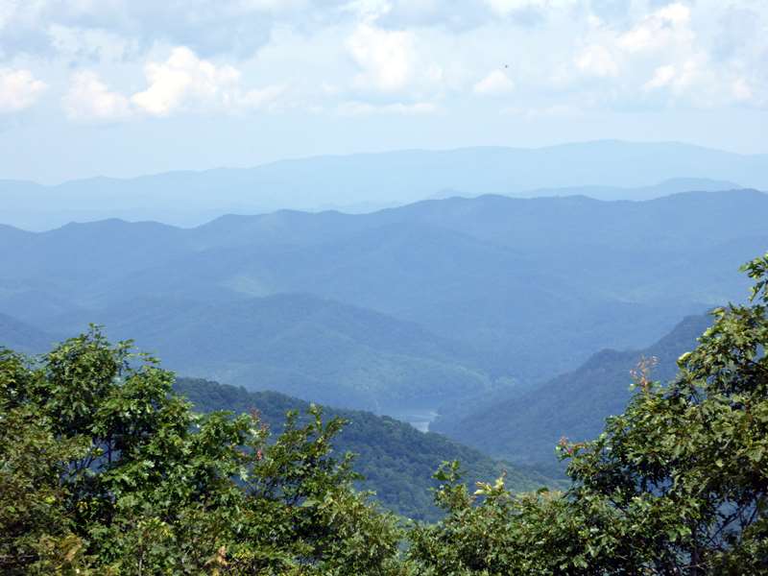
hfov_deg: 13.1
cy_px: 288
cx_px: 384
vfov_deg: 9.8
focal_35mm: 151
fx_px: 3350
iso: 100
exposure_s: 1/320
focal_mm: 27.1
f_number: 5.4
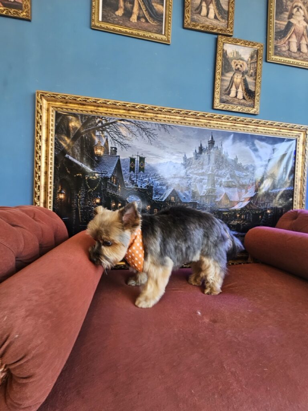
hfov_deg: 89.9
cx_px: 154
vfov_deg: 106.2
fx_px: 154
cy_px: 206
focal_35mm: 13
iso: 160
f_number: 2.2
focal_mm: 2.2
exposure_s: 1/60
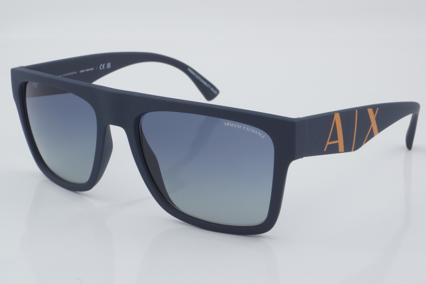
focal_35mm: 75
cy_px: 142
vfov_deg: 18.2
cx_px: 213
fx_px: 887
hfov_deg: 27.0
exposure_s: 1/4
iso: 100
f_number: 32
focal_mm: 50
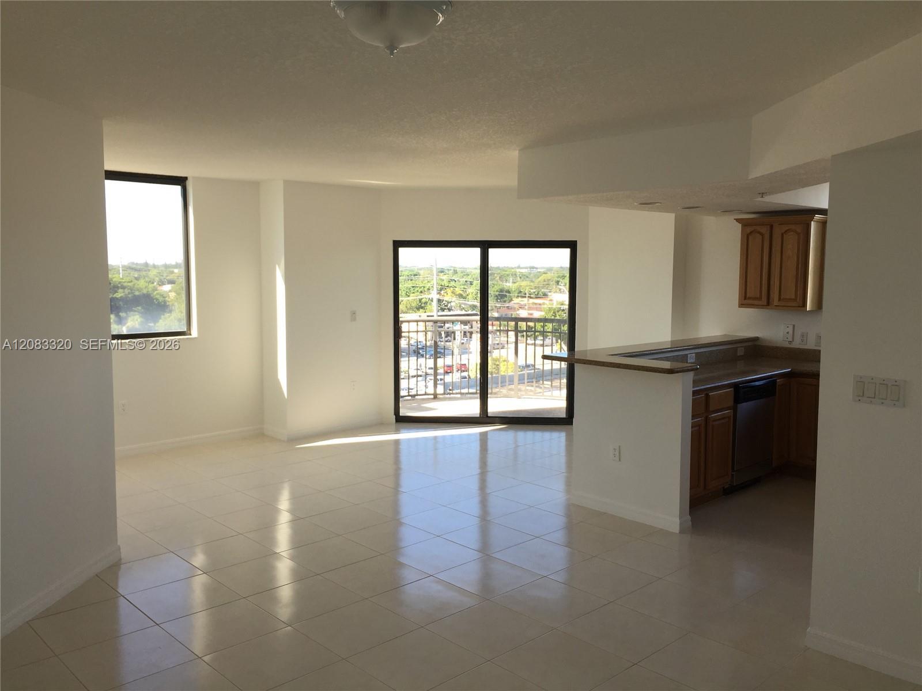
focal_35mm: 29
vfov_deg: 48.2
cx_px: 461
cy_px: 346
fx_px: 772
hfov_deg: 61.7
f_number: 2.2
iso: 32
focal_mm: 4.15
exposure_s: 1/153
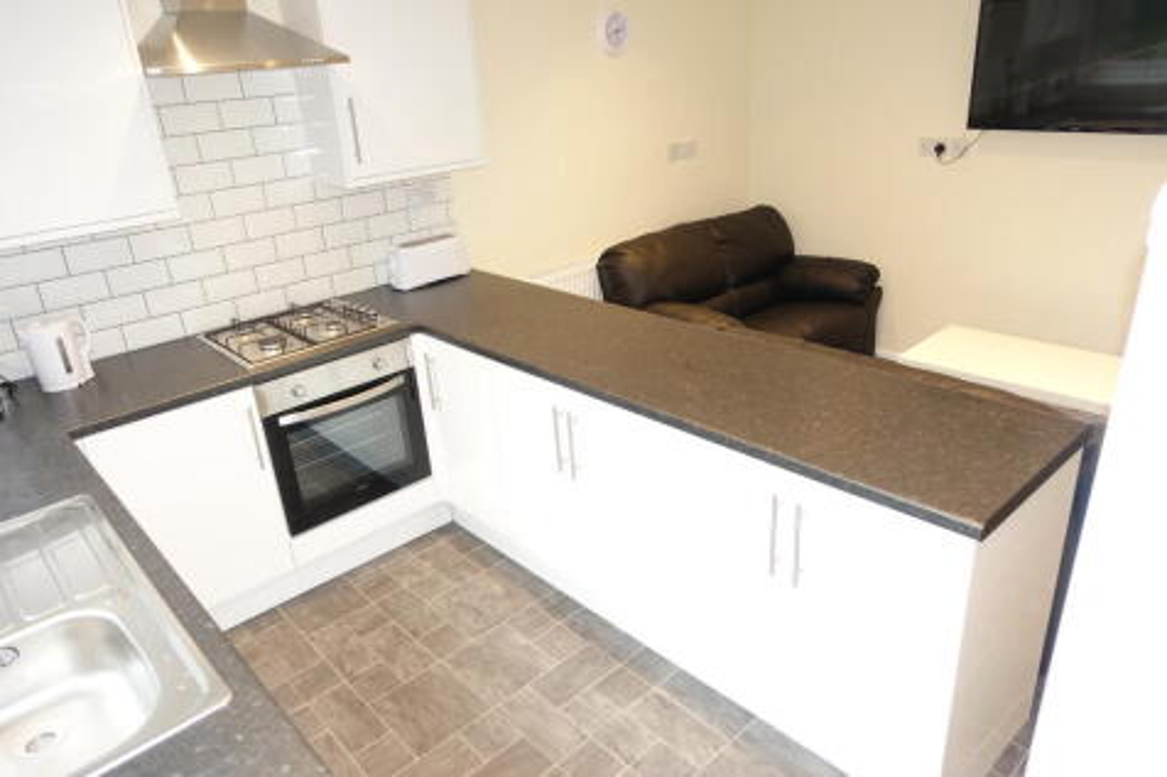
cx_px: 584
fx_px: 778
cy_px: 388
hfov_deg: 73.8
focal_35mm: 24
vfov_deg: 53.1
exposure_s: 1/30
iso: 250
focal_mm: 8.8
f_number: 1.8
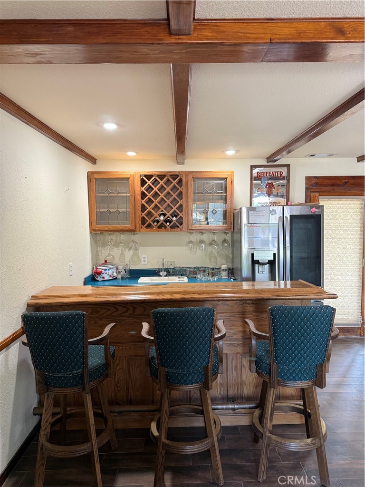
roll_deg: -0.3
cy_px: 244
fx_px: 337
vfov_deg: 71.6
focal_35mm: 24
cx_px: 182
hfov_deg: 56.8
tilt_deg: -3.6
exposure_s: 1/60
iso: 320
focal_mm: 6.76
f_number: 1.78
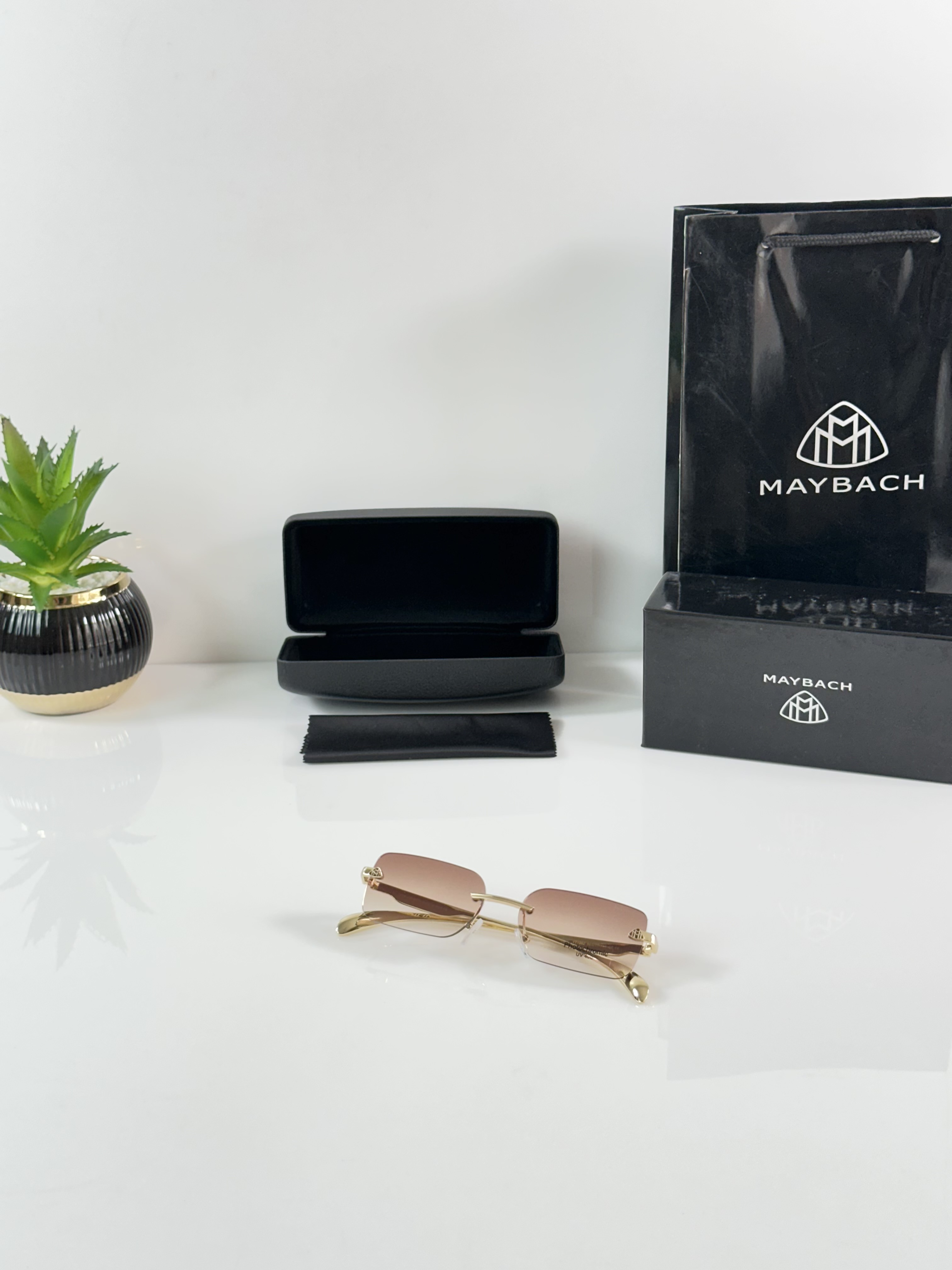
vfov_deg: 39.7
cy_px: 635
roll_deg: +1.2
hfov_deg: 30.3
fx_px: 1760
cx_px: 476
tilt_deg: -21.5
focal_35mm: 48
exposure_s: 1/100
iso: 80
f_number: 1.78
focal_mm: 6.86
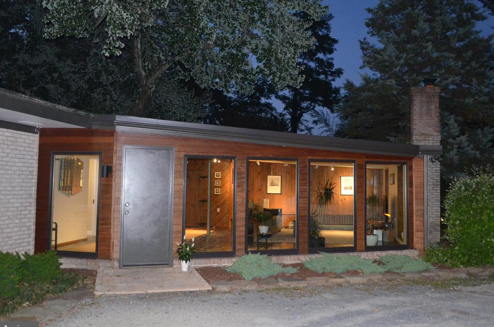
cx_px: 276
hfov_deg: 57.2
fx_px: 452
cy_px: 143
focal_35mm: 33
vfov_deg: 39.7
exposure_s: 1/60
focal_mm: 18
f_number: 3.5
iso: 3200
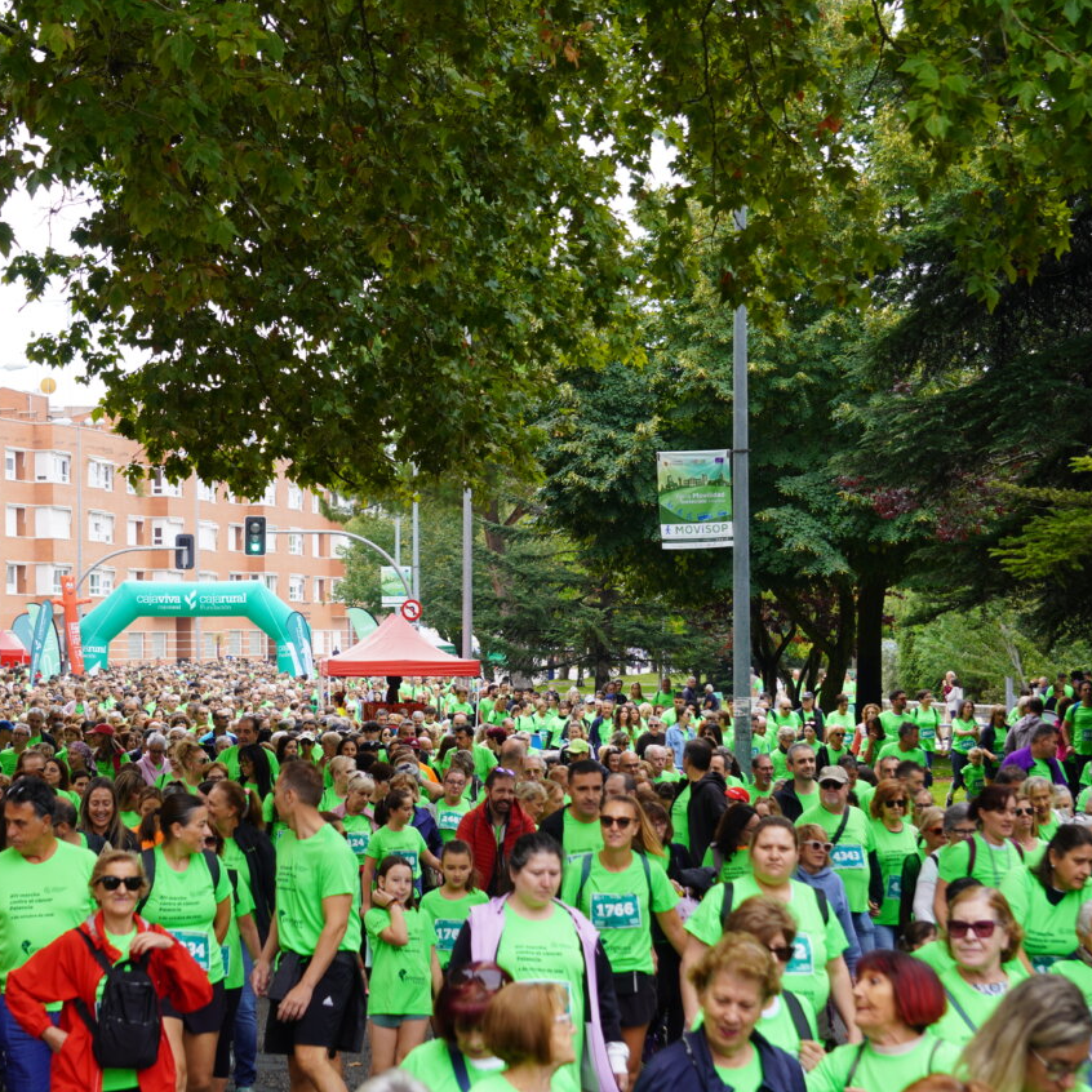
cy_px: 548
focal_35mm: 108
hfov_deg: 16.1
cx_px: 414
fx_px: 3855
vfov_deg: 16.1
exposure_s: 1/100
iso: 100
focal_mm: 56
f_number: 4.5
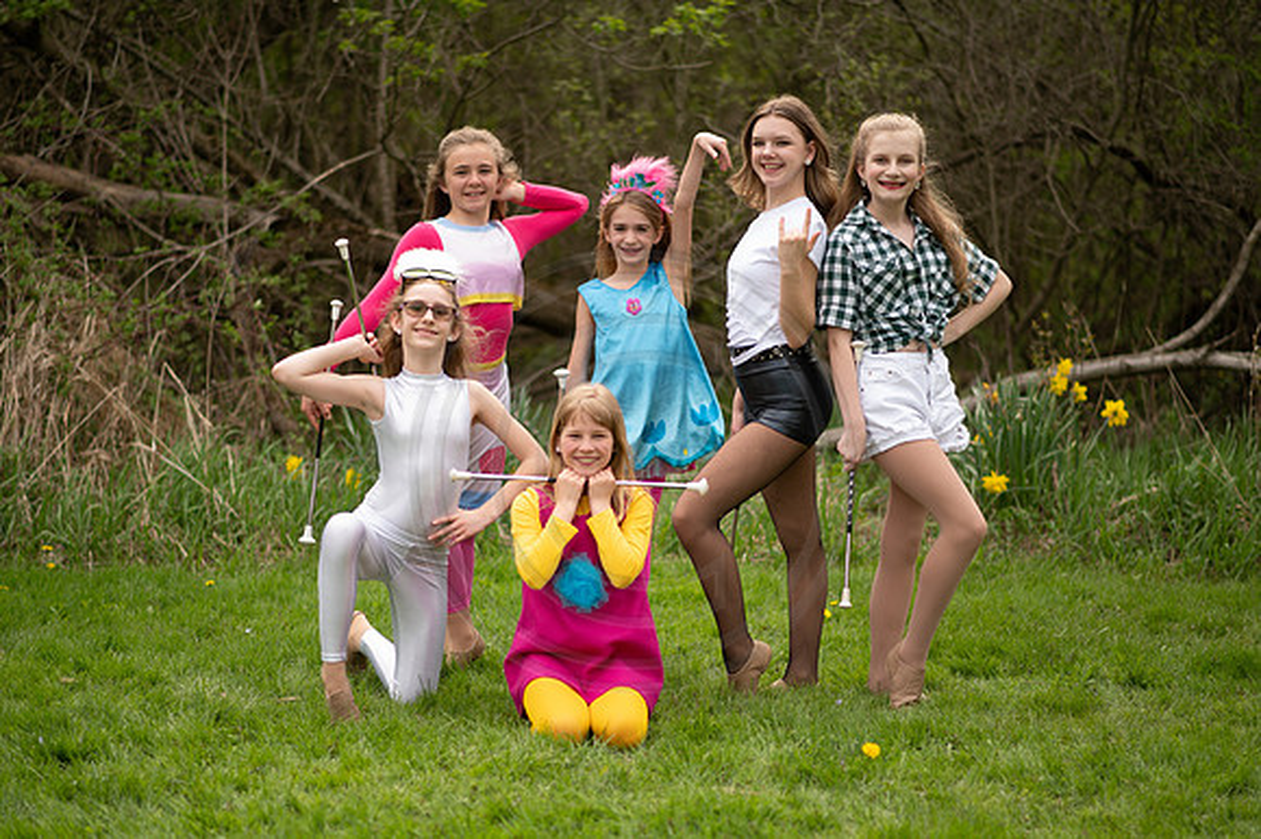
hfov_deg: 19.8
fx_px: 3611
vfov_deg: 13.2
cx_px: 582
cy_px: 509
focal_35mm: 103
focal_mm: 85
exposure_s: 1/500
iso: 100
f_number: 1.8
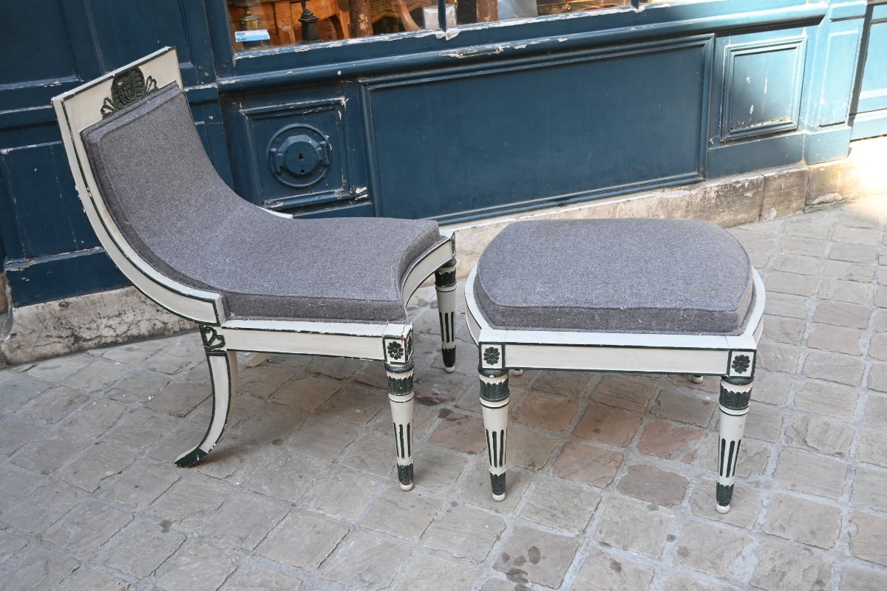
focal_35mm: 35
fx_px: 868
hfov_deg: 54.1
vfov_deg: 37.6
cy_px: 296
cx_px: 444
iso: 320
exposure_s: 1/250
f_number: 4
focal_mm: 23.5
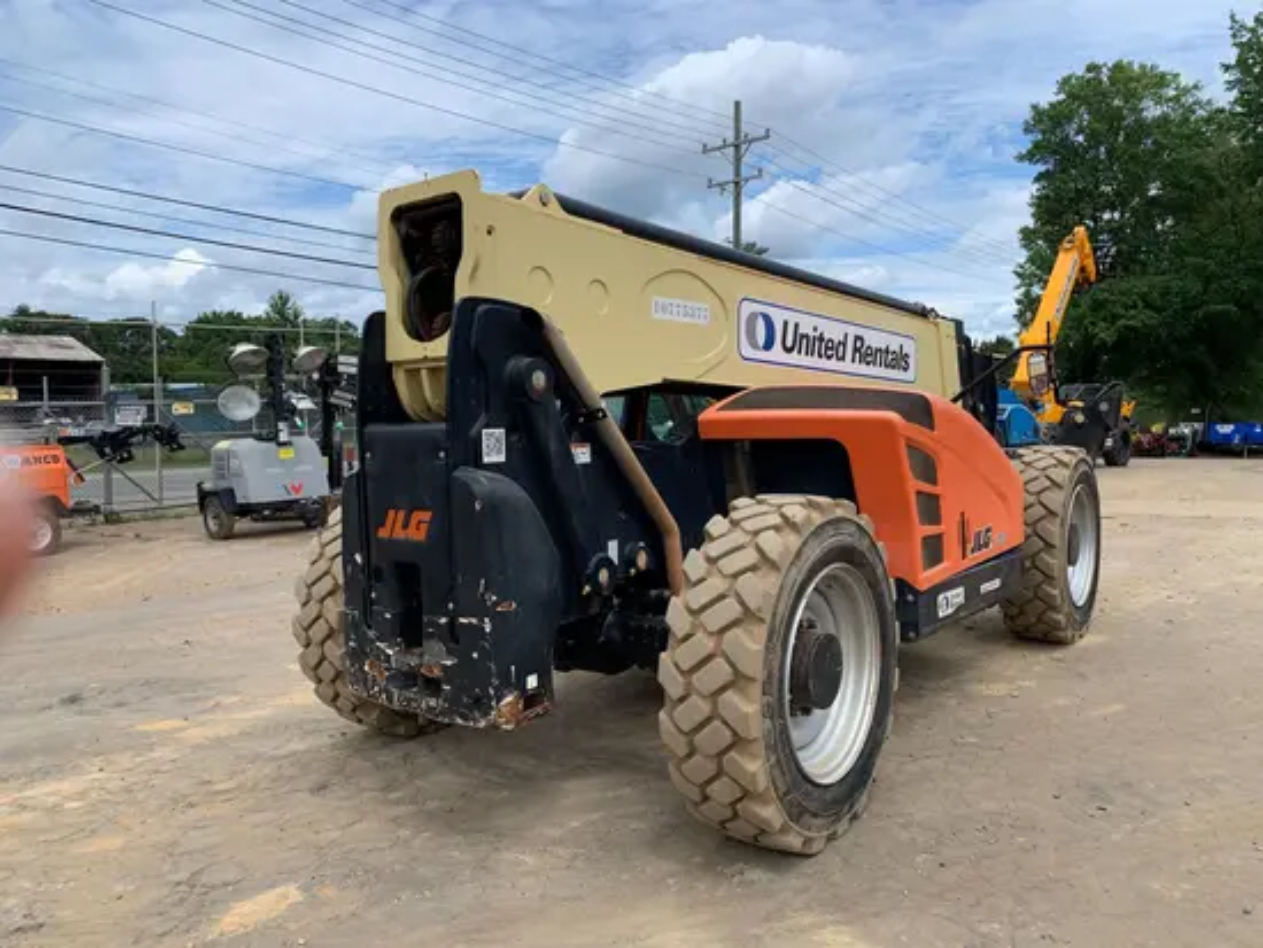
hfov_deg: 67.3
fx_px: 949
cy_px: 474
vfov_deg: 53.1
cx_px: 632
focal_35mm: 26
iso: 25
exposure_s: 1/2160
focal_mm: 4.25
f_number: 1.8
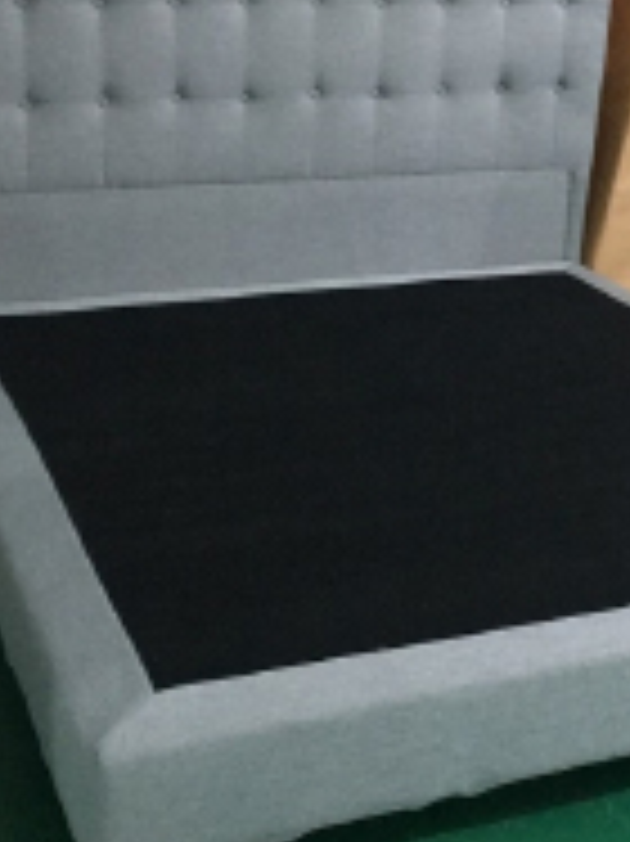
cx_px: 500
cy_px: 383
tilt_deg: -19.5
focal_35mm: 62
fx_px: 1506
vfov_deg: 31.2
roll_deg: -3.4
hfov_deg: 23.3
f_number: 2.2
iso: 500
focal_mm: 4.15
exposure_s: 1/17
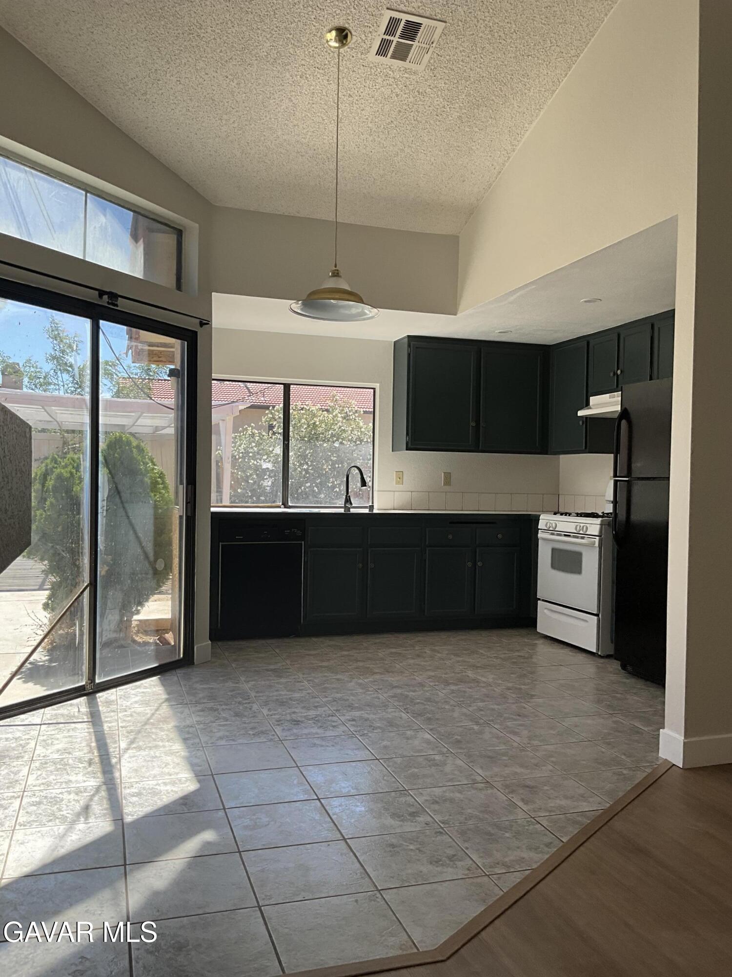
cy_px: 488
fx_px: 818
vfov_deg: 61.7
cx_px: 366
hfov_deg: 48.2
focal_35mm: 29
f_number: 1.8
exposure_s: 1/348
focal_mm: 3
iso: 25
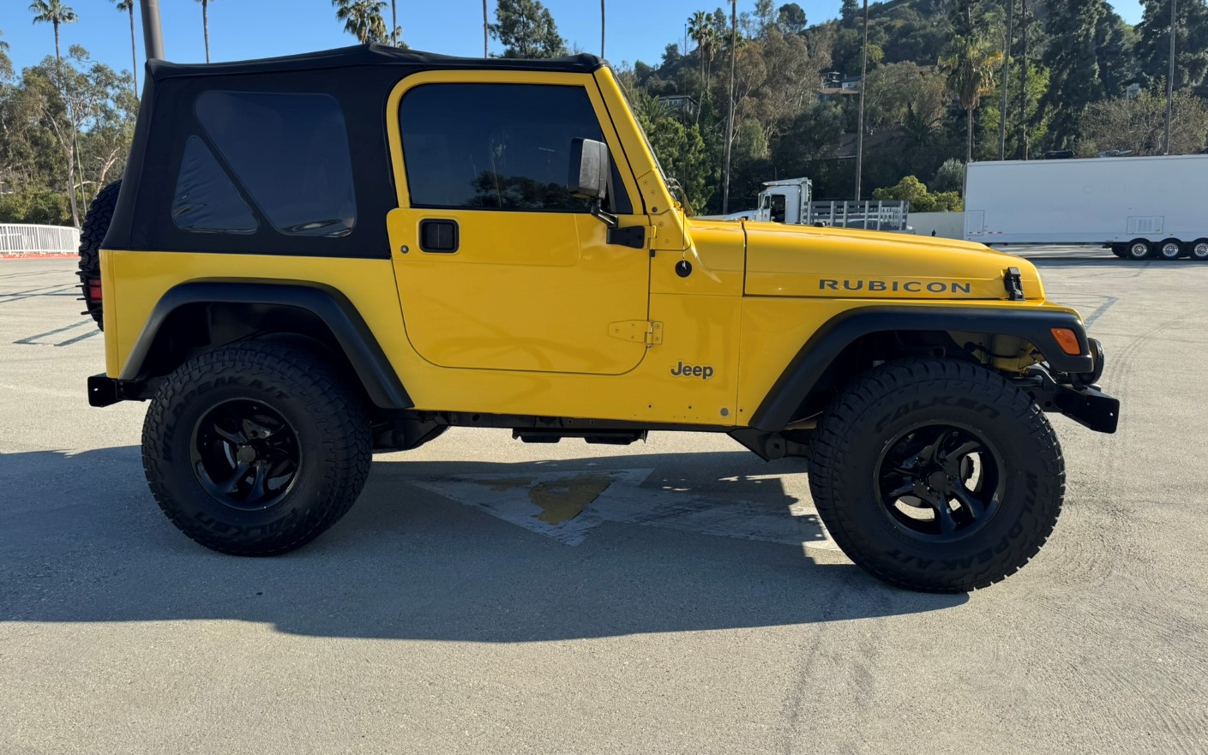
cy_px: 343
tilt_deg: -8.8
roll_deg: +1.9
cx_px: 604
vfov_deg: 47.6
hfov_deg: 70.4
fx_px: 856
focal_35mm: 26
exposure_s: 1/2331
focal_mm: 6.76
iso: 80
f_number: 1.78
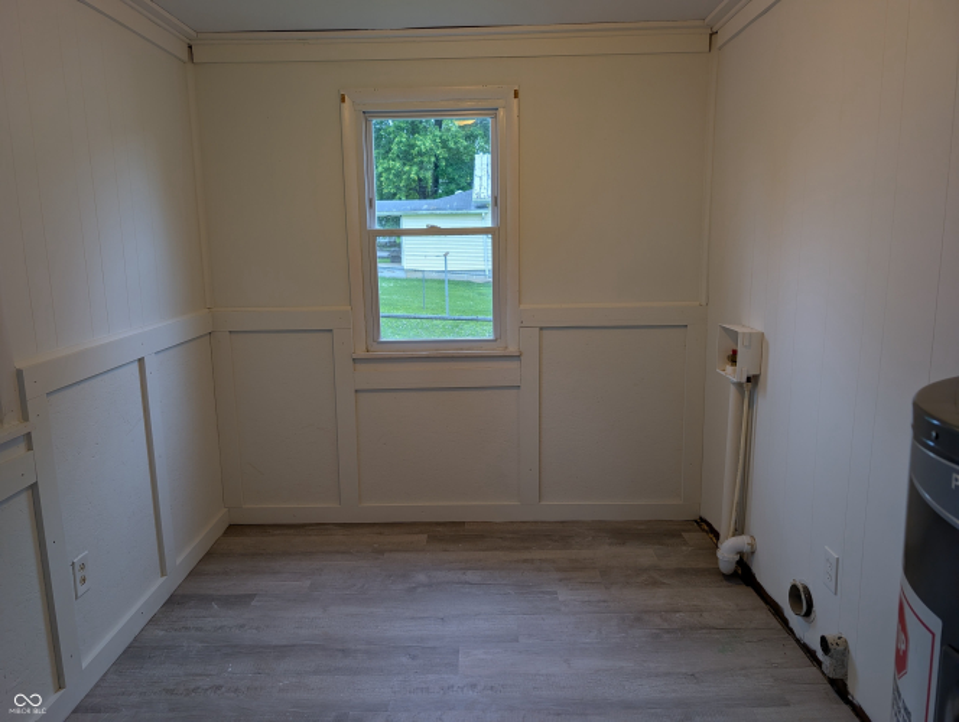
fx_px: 666
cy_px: 361
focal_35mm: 24
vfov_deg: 56.9
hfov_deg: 71.5
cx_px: 480
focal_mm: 6.9
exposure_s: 1/140
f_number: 1.68
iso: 24
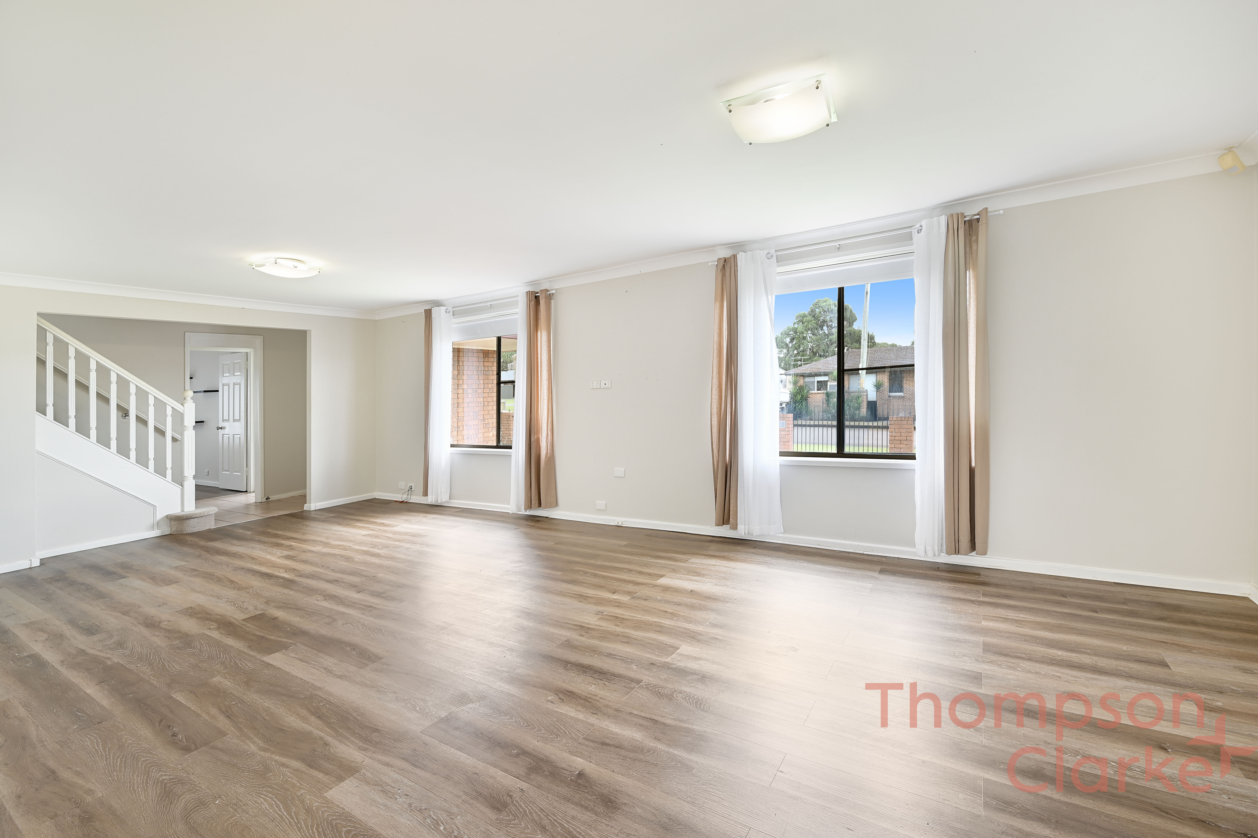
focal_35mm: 15
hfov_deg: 100.4
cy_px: 422
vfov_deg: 77.3
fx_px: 524
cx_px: 646
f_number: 7.1
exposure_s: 1/4
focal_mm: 14
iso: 100
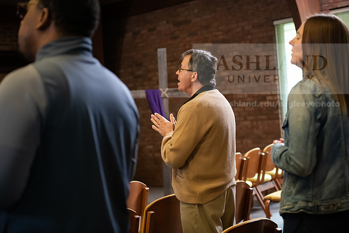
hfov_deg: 28.8
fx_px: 679
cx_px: 174
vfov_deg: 19.5
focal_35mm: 70
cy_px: 116
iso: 3200
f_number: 2.8
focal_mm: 70
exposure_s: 1/160
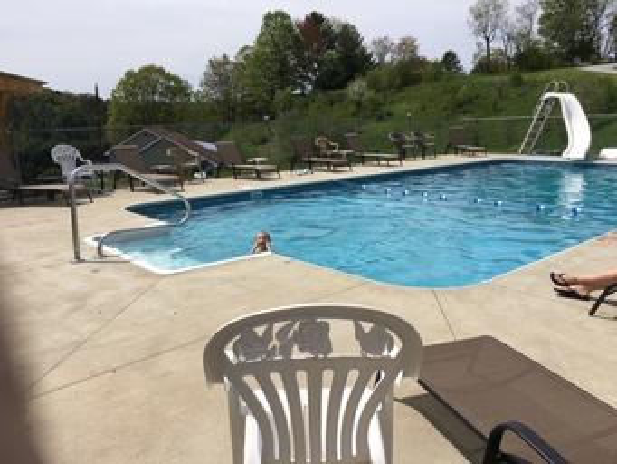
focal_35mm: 29
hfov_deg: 61.6
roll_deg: +0.8
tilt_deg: -12.1
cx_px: 308
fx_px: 517
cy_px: 232
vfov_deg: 48.3
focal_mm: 4.15
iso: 25
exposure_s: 1/2481
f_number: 2.2
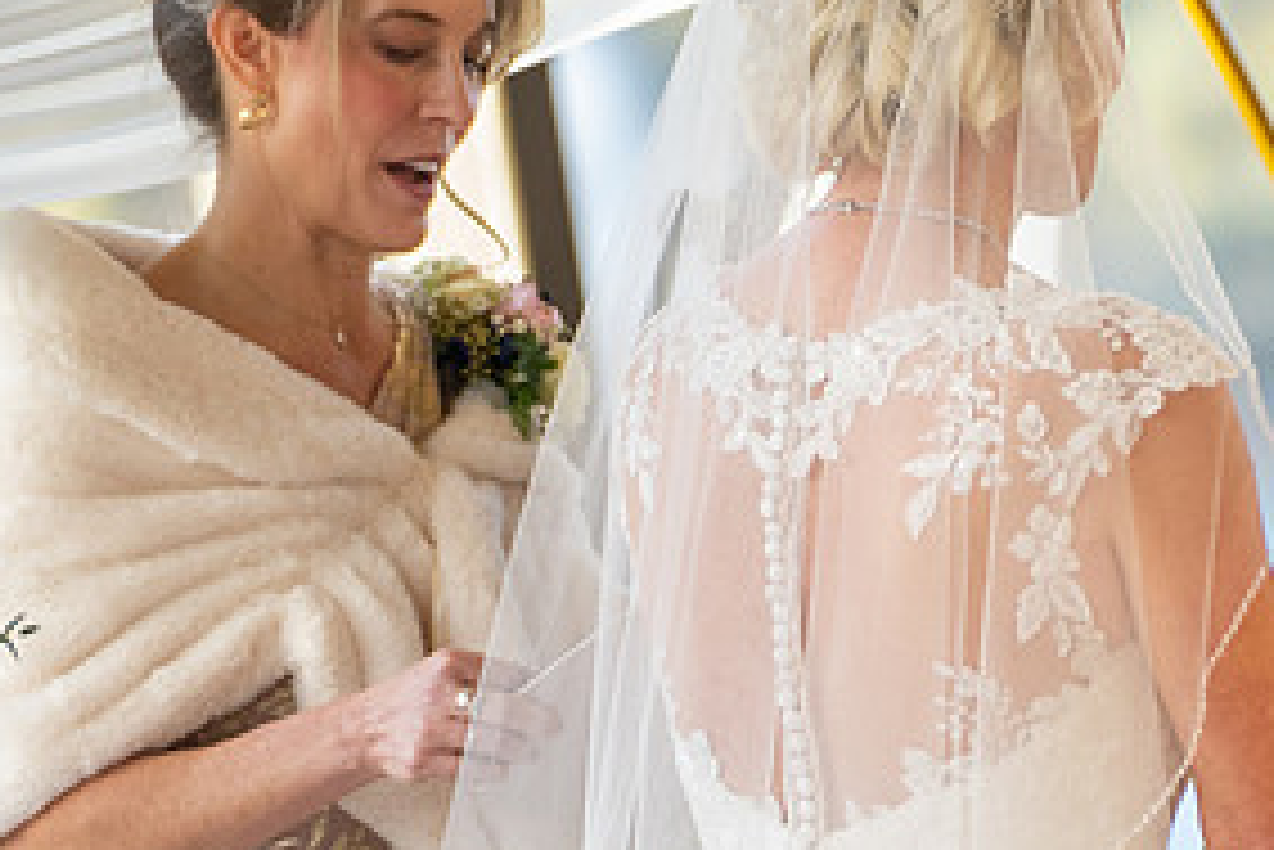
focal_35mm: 336
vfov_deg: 4.1
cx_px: 1077
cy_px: 505
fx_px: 11896
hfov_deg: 6.1
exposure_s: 1/320
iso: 800
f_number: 2.8
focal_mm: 138
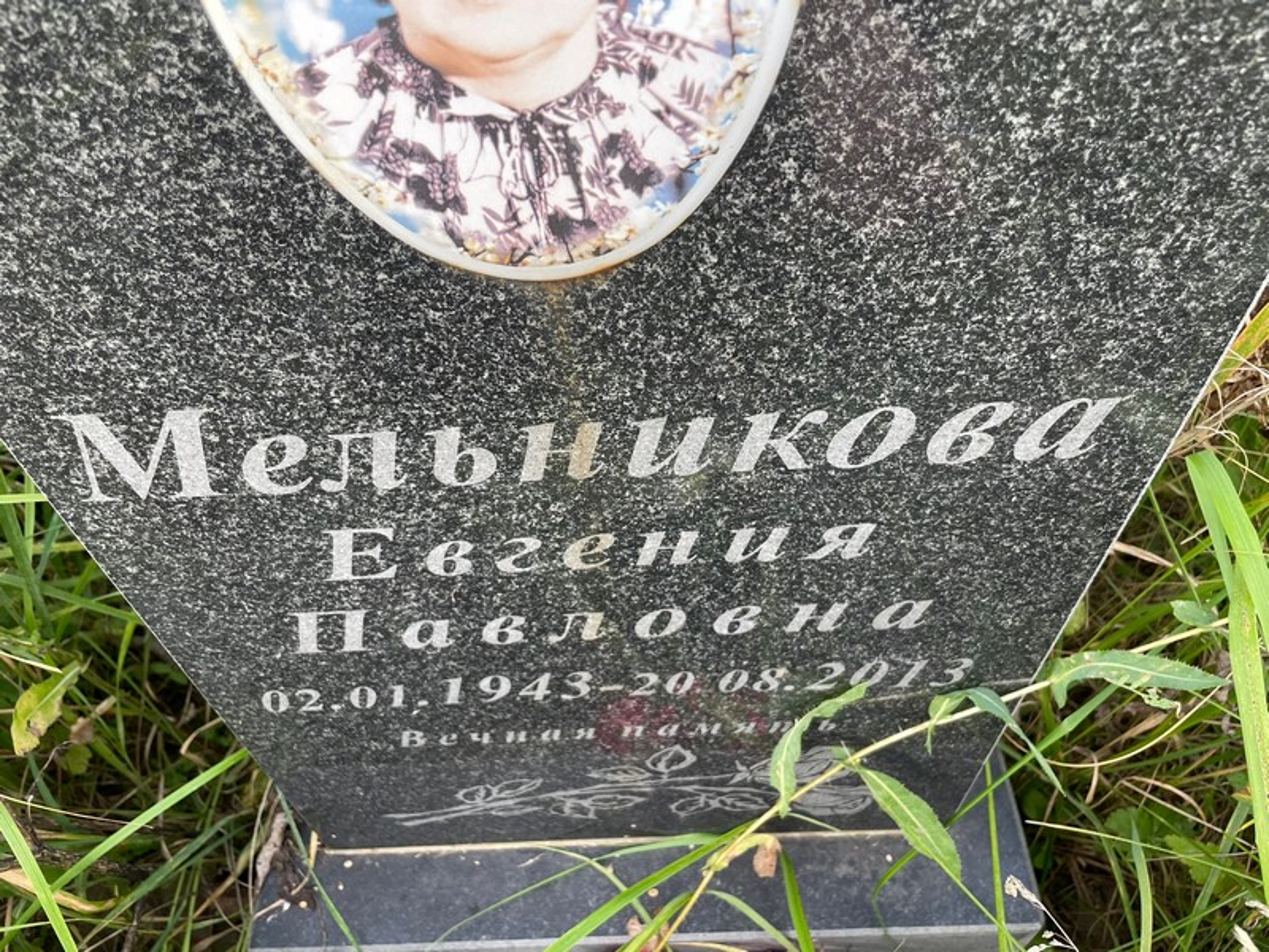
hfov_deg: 67.3
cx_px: 634
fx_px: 953
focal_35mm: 26
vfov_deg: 53.1
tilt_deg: -53.0
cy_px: 476
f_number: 1.6
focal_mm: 4.2
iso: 32
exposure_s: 1/121
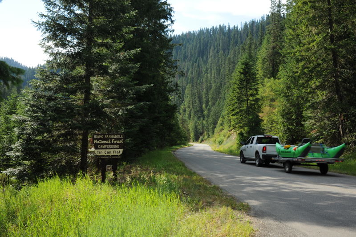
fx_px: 346
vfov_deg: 37.8
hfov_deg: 54.5
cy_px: 118
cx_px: 178
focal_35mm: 35
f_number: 16
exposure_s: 1/125
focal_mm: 35
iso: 400
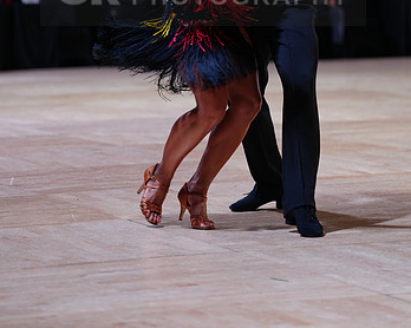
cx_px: 204
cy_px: -13
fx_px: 2188
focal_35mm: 180
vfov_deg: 8.5
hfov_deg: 10.7
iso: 800
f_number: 2.8
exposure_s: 1/500
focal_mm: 115
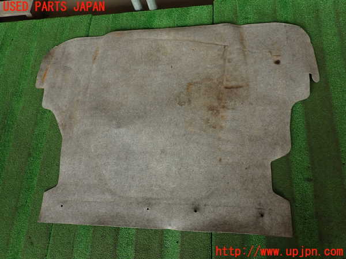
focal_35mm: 25
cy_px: 130
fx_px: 250
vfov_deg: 54.9
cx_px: 173
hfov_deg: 69.4
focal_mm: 4.5
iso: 100
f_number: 2.8
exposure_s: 1/125
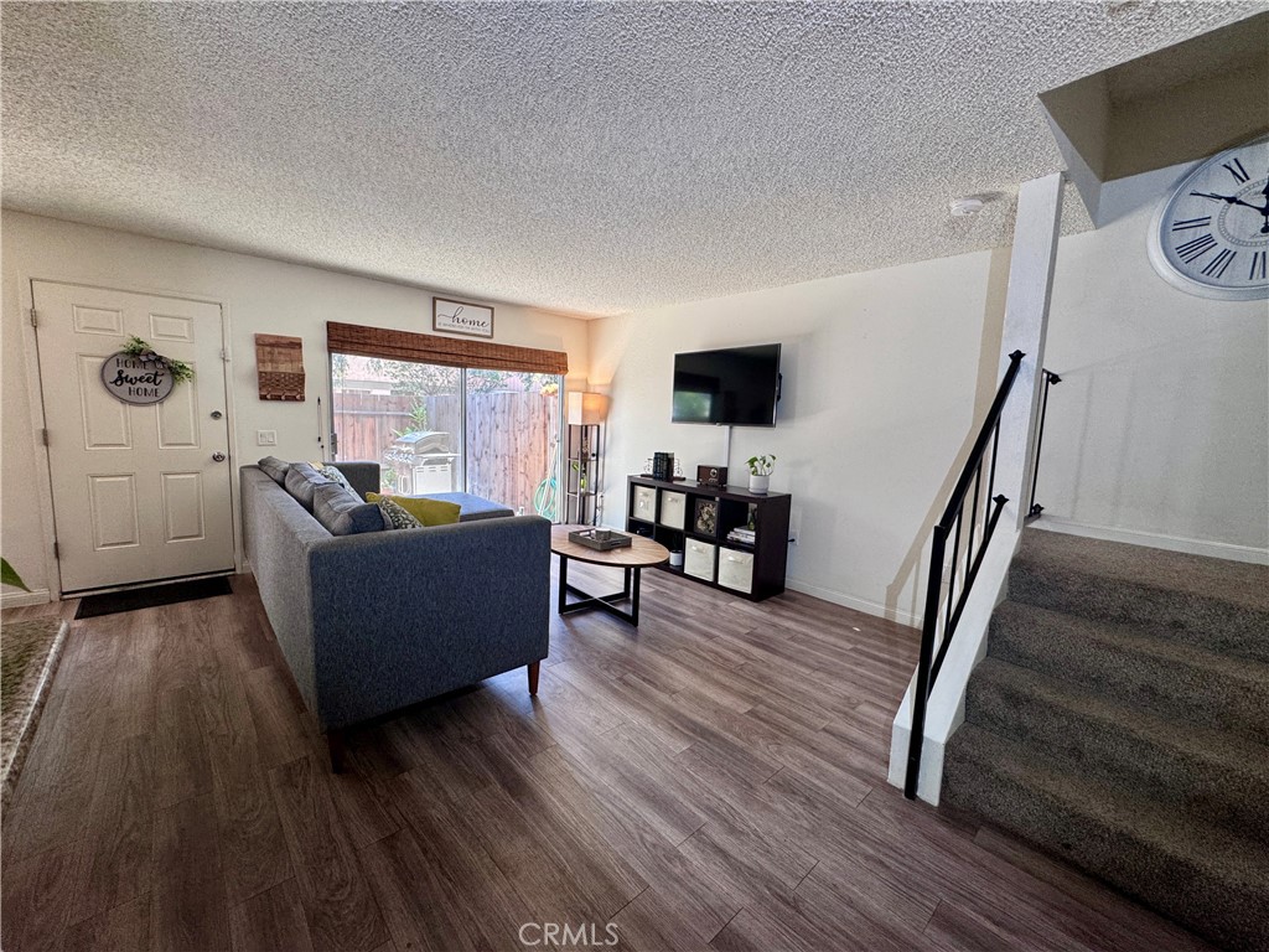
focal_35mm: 14
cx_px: 634
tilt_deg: -7.8
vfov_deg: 85.7
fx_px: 513
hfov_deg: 102.1
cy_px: 476
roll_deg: -2.2
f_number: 2.2
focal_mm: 2.22
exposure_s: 1/99
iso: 125
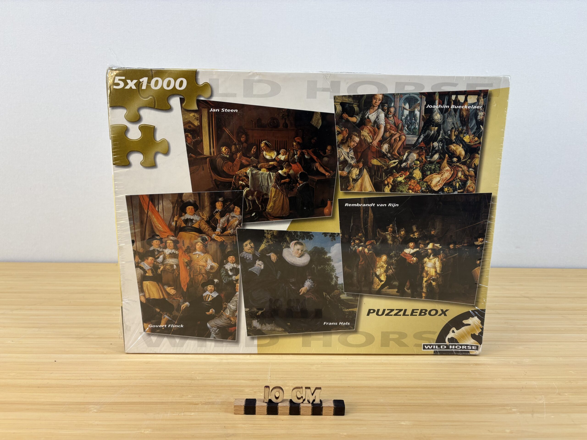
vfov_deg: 53.1
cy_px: 220
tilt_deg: -10.6
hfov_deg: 67.3
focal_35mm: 26
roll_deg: -0.8
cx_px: 294
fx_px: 441
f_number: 1.6
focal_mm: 5.96
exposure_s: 1/163
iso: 32
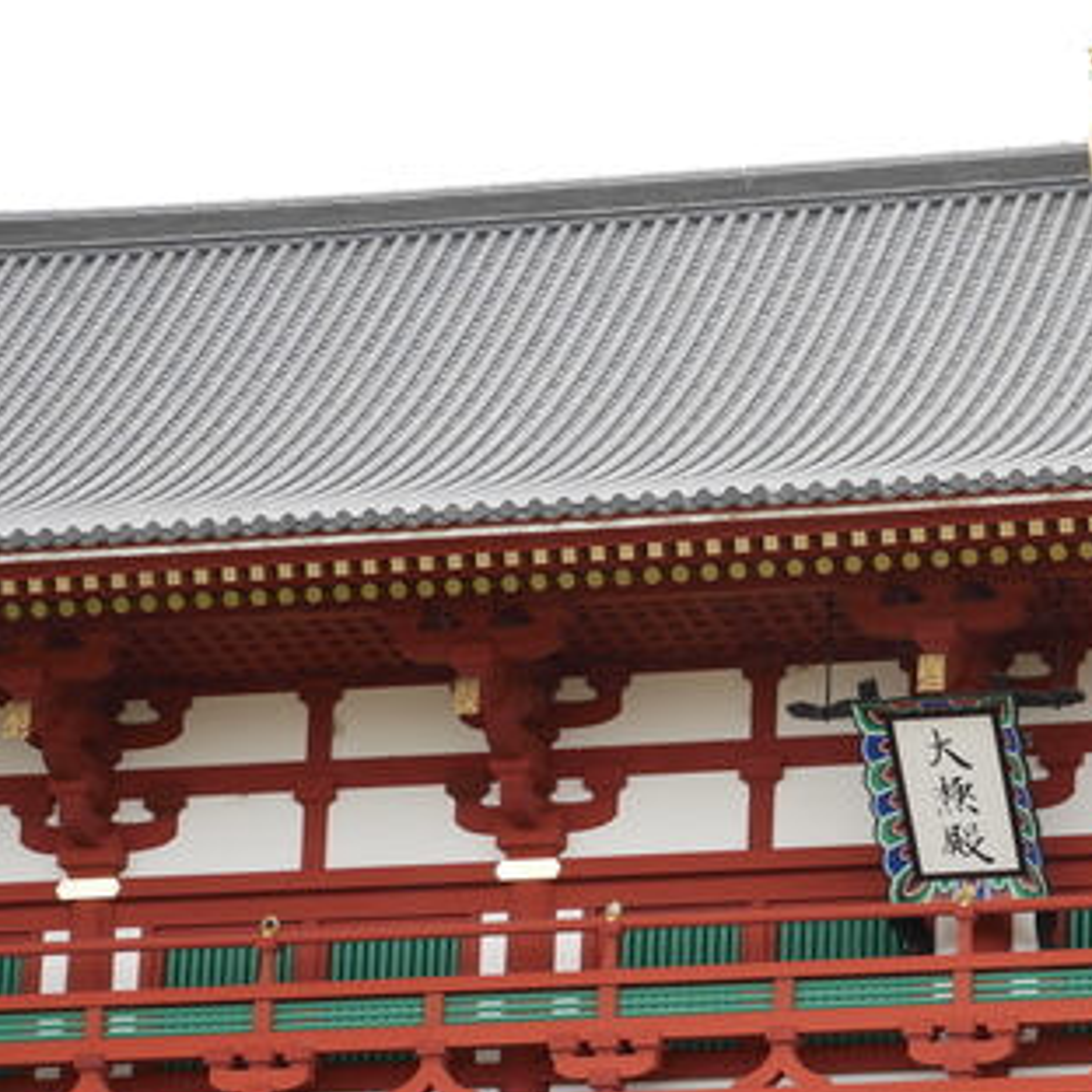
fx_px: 7281
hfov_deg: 8.6
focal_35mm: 204
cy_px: 618
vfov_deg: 8.6
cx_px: 934
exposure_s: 1/200
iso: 200
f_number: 5.6
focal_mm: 60
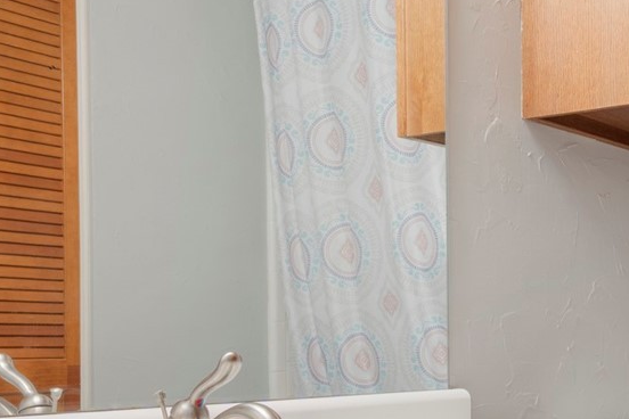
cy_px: 338
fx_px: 1031
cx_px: 643
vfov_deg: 22.7
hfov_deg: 31.2
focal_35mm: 59
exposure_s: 2
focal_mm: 16
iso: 200
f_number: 9
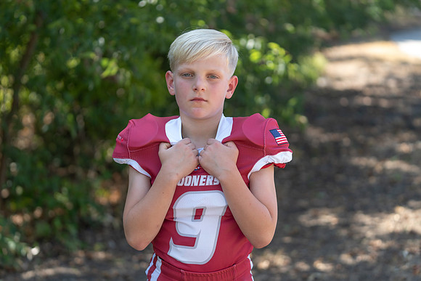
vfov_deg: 17.7
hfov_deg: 26.3
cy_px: 140
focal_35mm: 77
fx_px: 901
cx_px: 210
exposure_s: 1/320
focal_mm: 77
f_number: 2.8
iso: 80
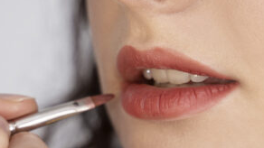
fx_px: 1931
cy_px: 118
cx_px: 255
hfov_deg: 7.8
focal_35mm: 276
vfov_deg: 4.4
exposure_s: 1/160
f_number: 3.5
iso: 400
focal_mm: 75
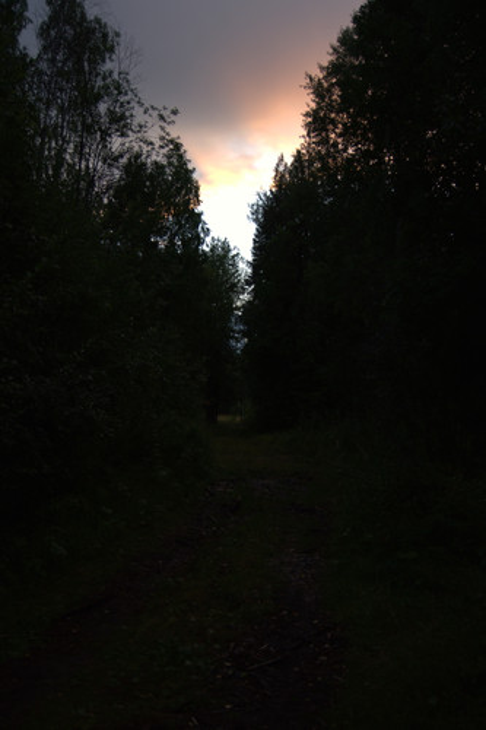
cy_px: 365
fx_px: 729
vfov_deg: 53.1
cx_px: 243
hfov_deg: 36.8
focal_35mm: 36
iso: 200
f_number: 3.8
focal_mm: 24
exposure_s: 1/80
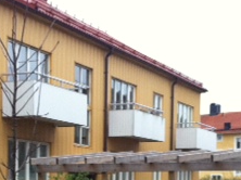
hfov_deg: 19.5
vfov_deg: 14.2
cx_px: 107
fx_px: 702
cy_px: 217
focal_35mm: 101
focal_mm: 3.85
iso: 125
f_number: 2.8
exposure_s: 1/15
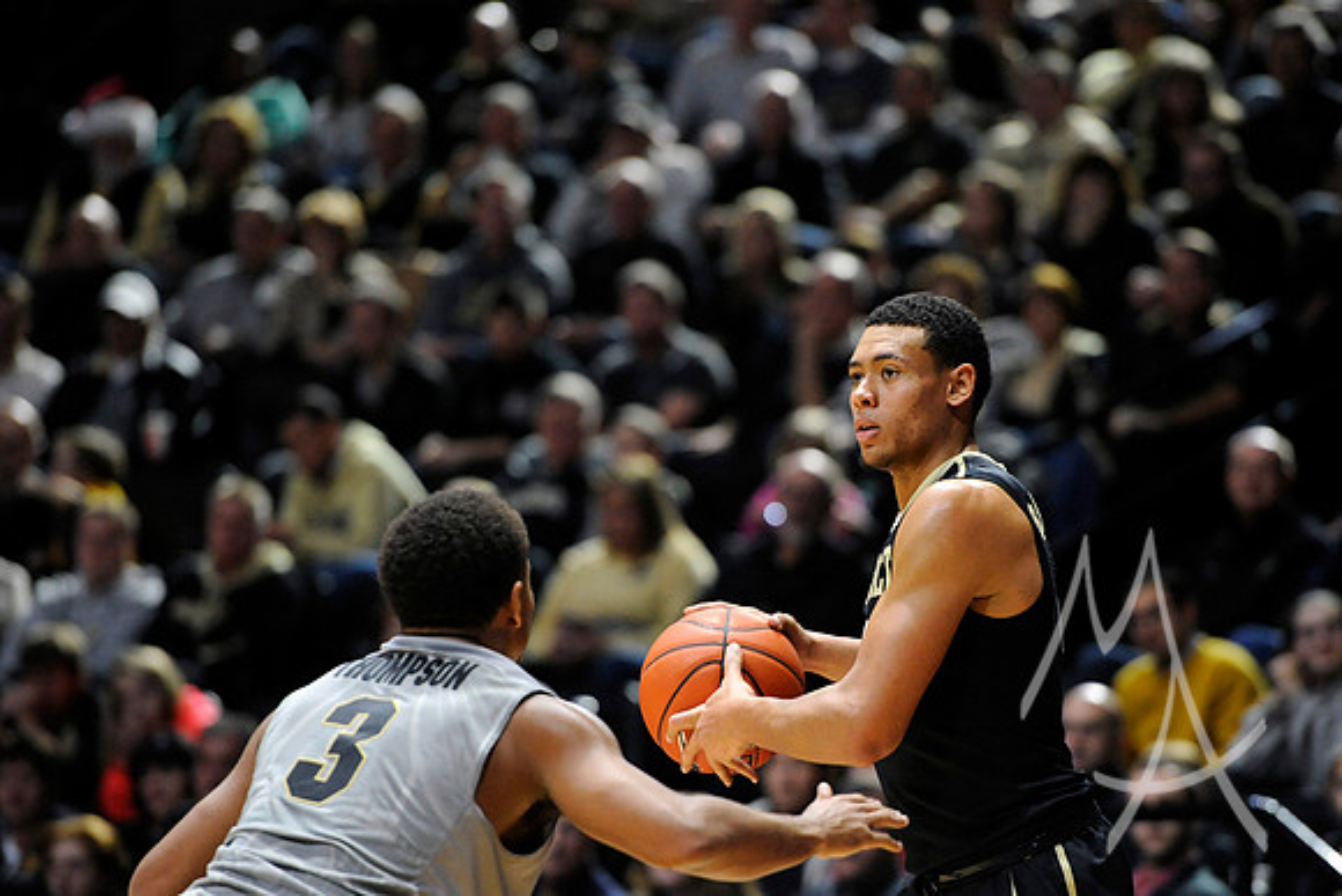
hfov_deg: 10.3
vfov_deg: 6.9
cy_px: 448
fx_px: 7457
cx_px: 671
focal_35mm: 200
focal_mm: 200
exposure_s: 1/1000
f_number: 3.5
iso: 4000
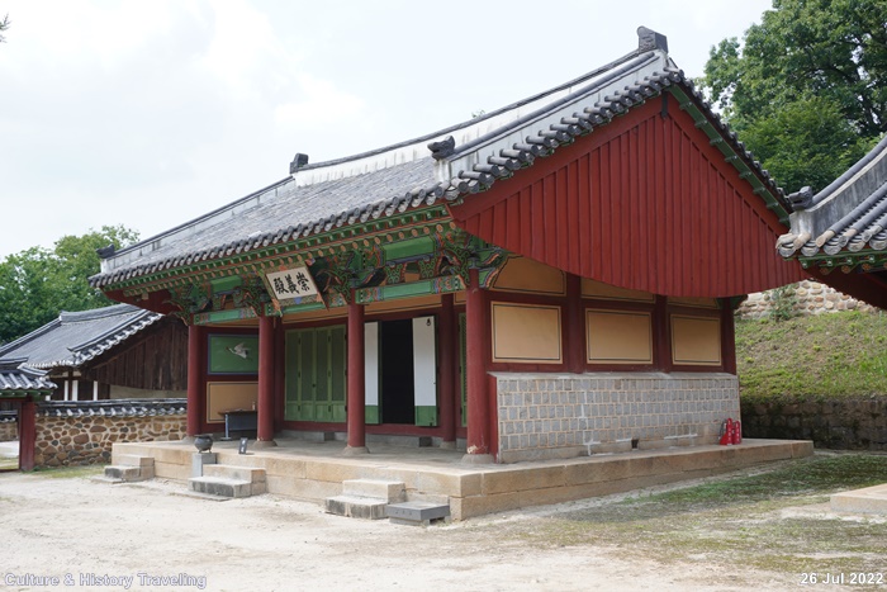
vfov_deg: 35.5
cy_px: 296
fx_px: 924
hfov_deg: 51.3
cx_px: 444
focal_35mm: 38
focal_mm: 25
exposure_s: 1/160
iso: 100
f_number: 7.1
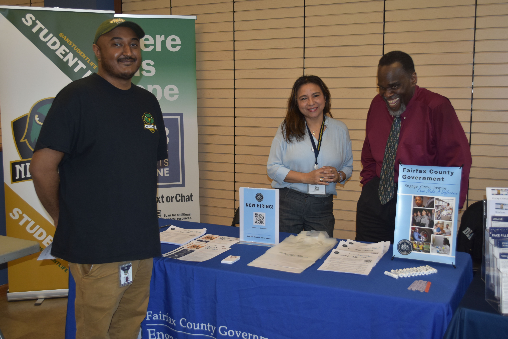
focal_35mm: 39
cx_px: 254
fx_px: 550
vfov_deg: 34.2
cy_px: 170
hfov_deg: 49.6
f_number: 4.2
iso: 400
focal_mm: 26
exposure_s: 1/60
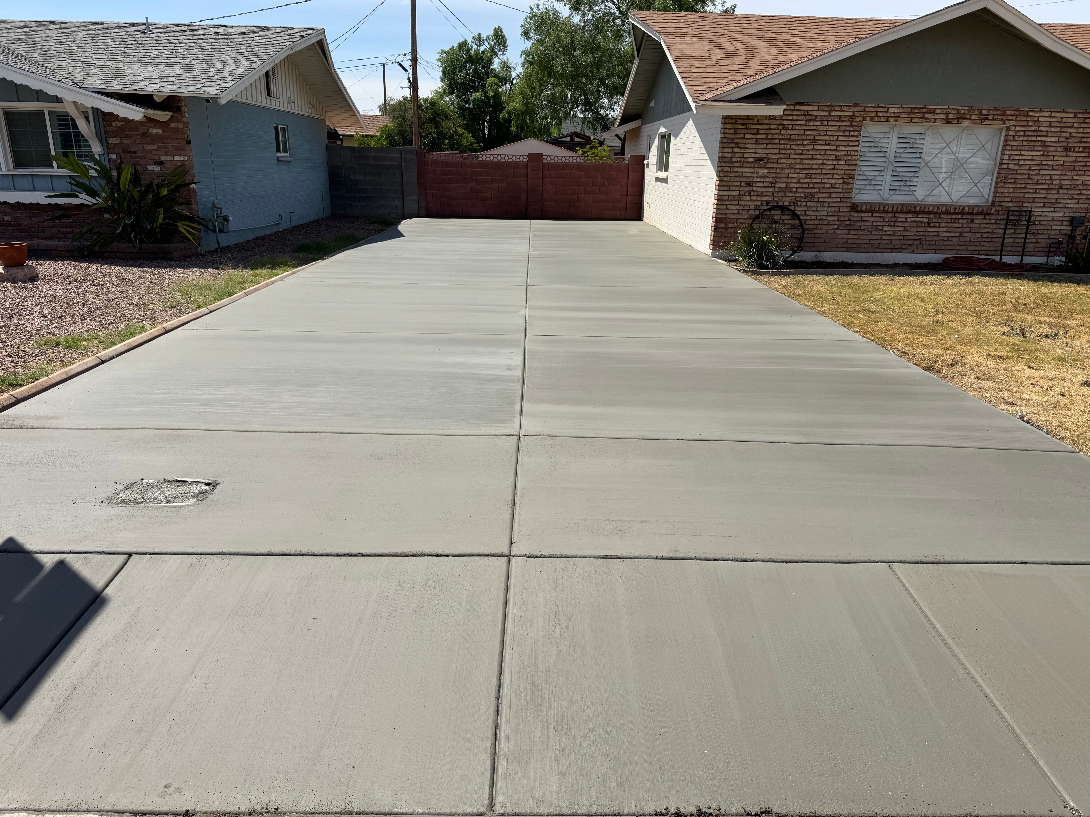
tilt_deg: -18.6
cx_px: 545
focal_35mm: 24
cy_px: 408
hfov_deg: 71.6
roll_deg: -1.6
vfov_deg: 56.8
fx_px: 756
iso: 80
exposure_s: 1/7092
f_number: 1.78
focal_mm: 6.76
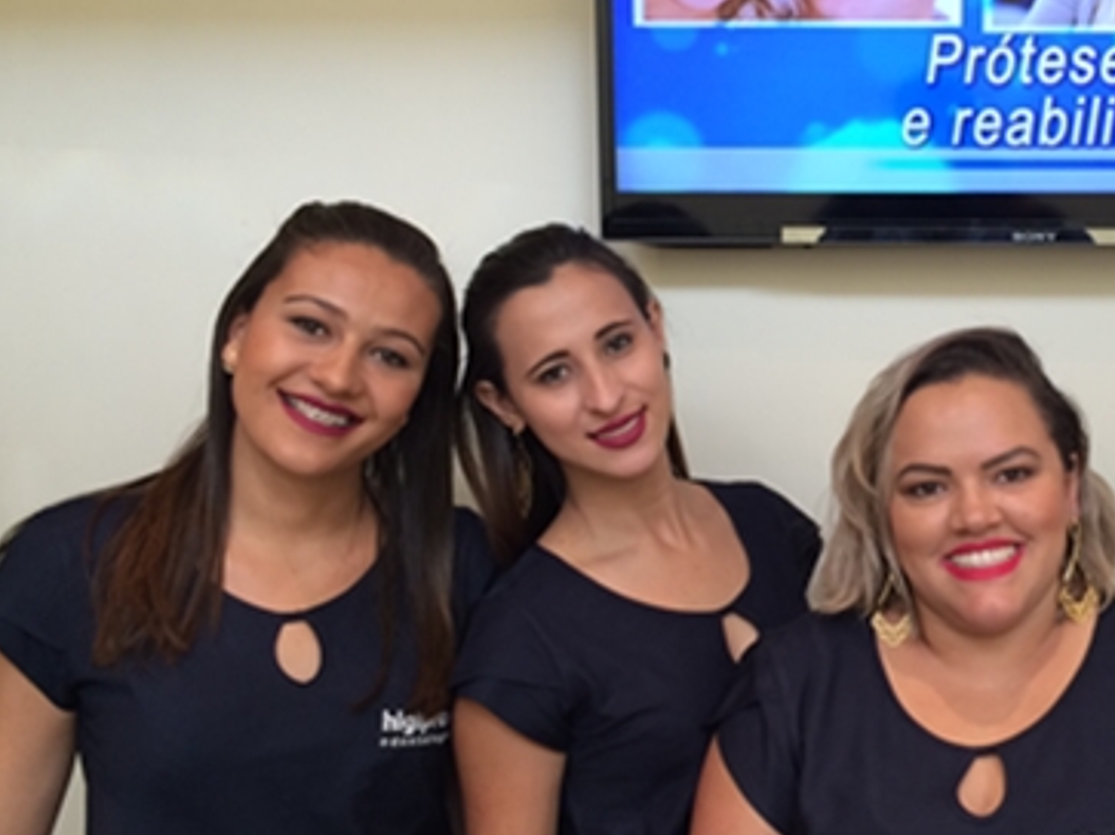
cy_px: 368
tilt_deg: -6.5
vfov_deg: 30.2
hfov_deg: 38.5
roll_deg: +0.9
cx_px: 860
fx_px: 1546
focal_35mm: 48
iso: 64
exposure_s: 1/30
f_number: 2.2
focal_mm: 4.15
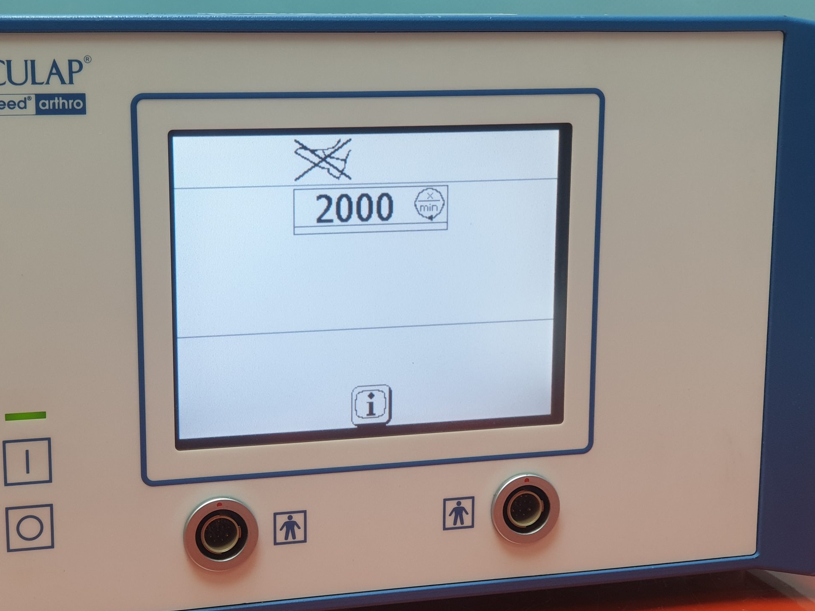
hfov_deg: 28.1
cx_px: 334
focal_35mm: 69
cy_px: 369
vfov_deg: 21.3
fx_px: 1625
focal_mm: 6
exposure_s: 1/33
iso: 80
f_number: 2.4
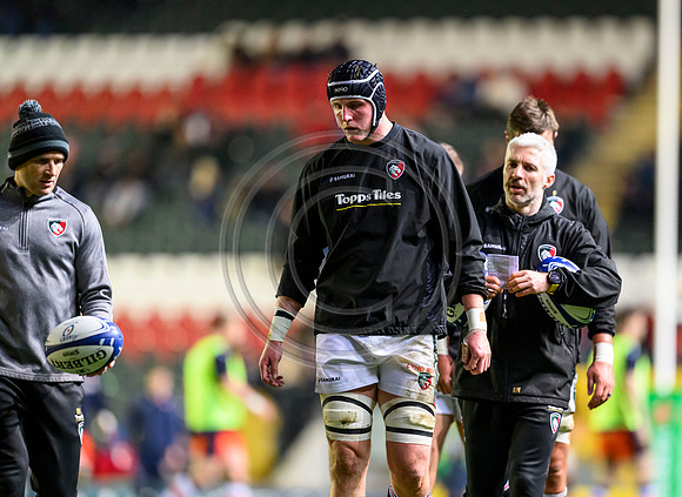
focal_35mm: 459
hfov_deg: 4.4
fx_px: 8954
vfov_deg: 3.2
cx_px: 401
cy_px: 266
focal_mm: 400
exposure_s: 1/640
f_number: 3.2
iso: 5000
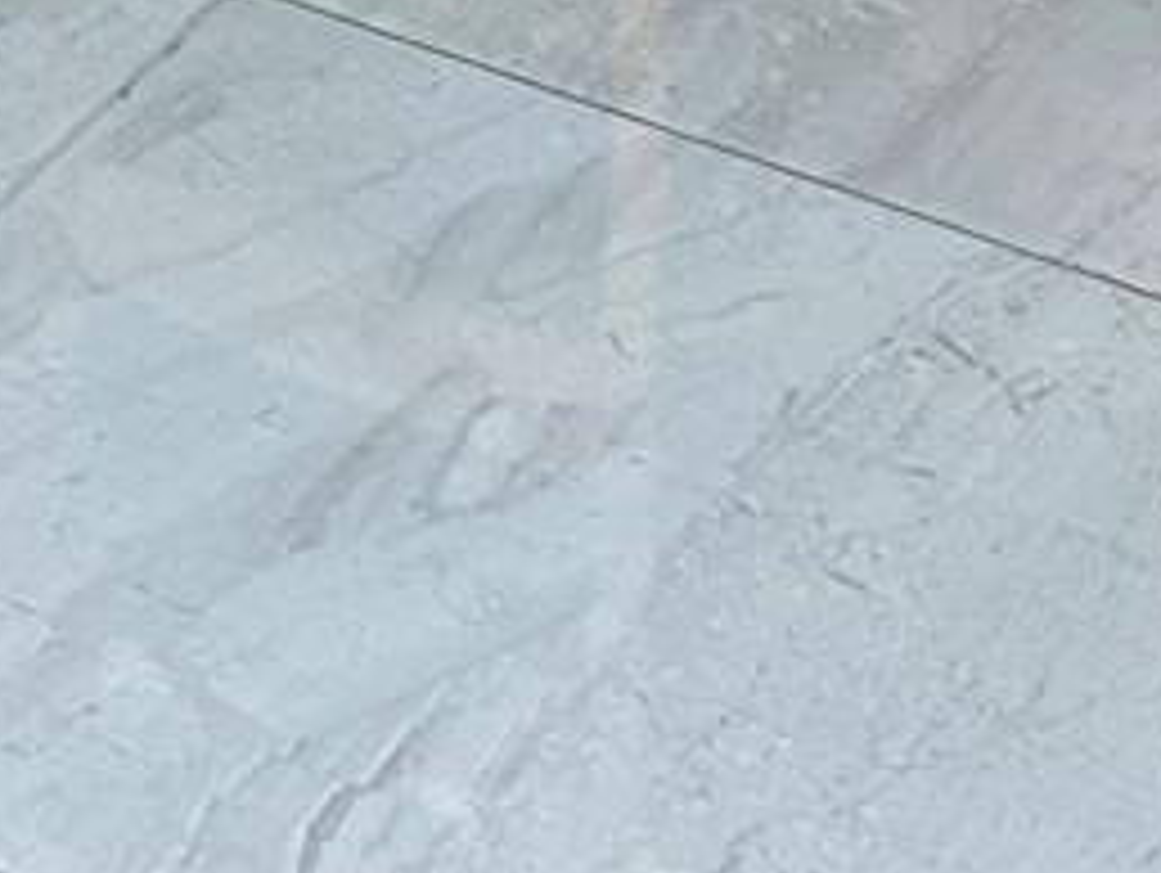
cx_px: -1116
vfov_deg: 8.0
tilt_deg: -13.1
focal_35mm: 161
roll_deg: +3.2
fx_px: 5405
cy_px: -1714
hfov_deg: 11.2
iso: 160
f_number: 1.5
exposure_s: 1/60
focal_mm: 5.7
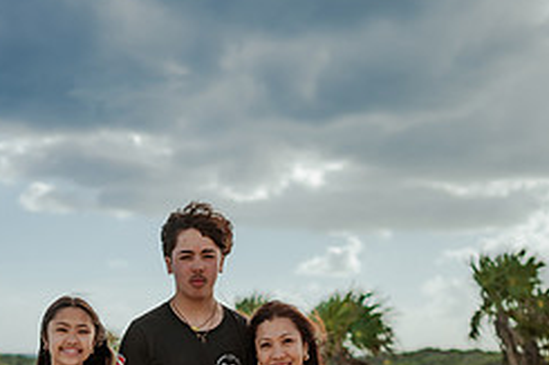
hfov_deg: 24.2
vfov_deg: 15.9
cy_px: 418
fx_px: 1265
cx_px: 132
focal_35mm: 83
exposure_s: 1/5000
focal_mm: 35
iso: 100
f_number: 1.8
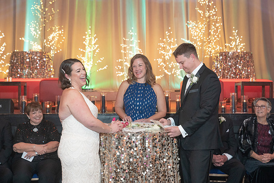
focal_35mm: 72
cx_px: 137
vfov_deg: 19.0
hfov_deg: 28.2
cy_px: 92
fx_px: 546
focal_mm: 70
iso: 4000
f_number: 4
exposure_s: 1/125
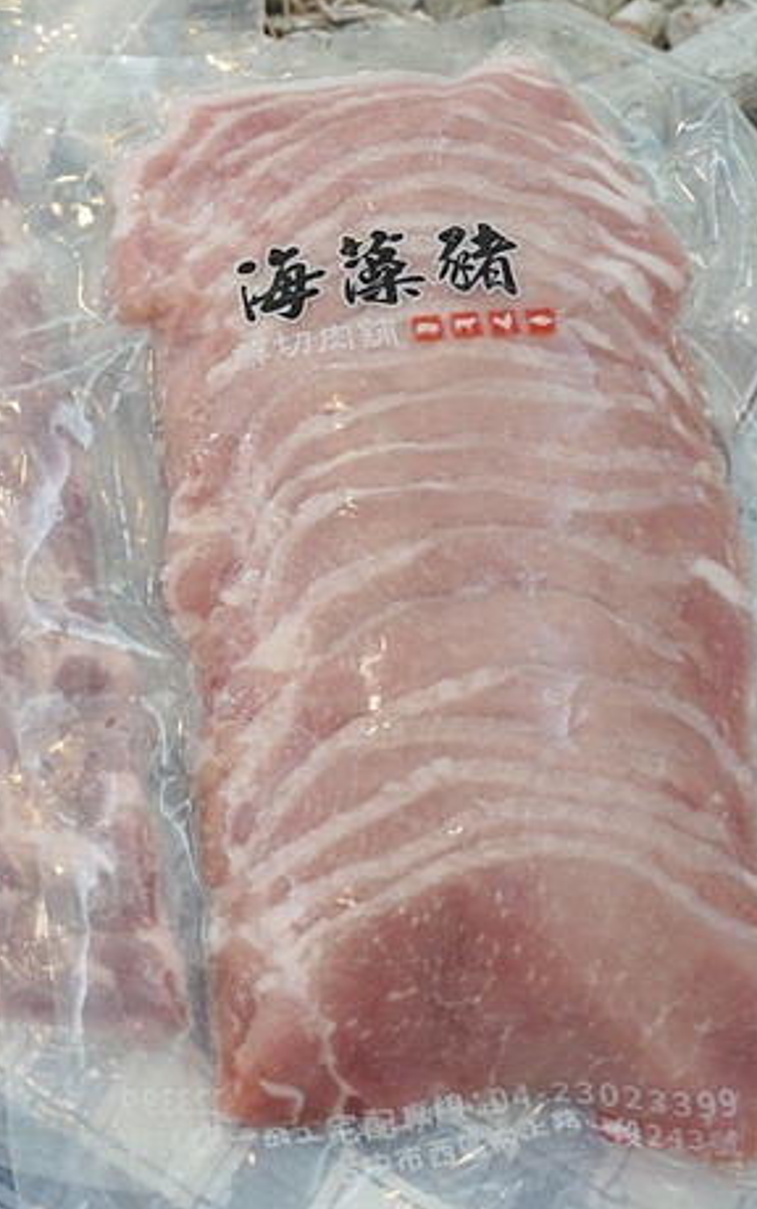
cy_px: 545
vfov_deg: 32.9
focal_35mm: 62
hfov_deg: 19.9
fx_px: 2044
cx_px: -105
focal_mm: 35
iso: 500
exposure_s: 1/40
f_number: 5.6
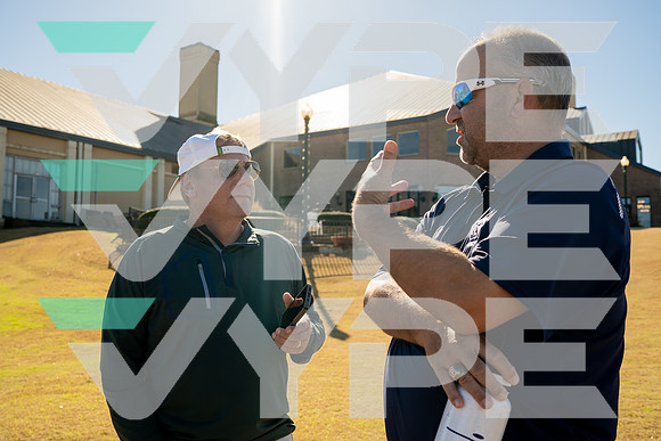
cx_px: 330
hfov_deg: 54.4
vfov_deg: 37.9
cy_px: 220
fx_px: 643
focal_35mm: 35
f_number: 5.6
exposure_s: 1/250
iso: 100
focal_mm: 35
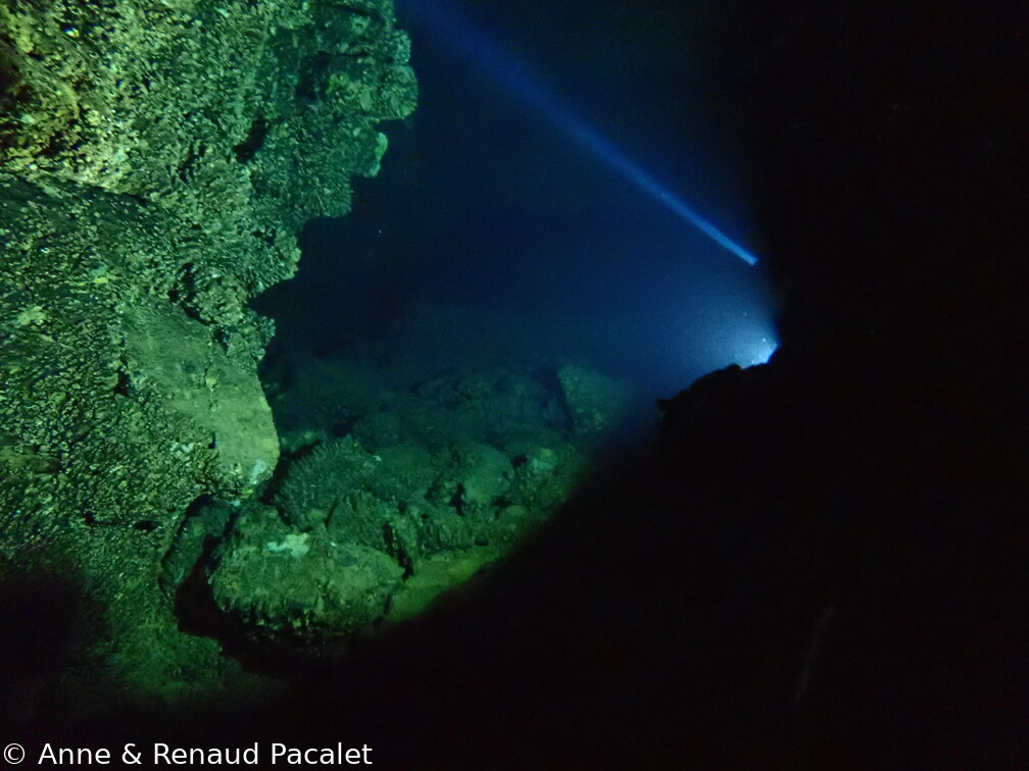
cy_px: 386
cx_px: 514
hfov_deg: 69.4
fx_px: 743
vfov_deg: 54.9
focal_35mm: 25
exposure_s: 1/60
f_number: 2.8
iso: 4000
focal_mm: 4.5
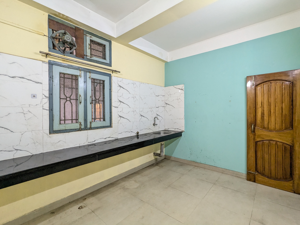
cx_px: 150
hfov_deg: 94.5
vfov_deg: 78.1
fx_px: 139
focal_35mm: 16
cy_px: 112
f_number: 2.2
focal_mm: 2.35
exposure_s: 1/33.3
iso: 351
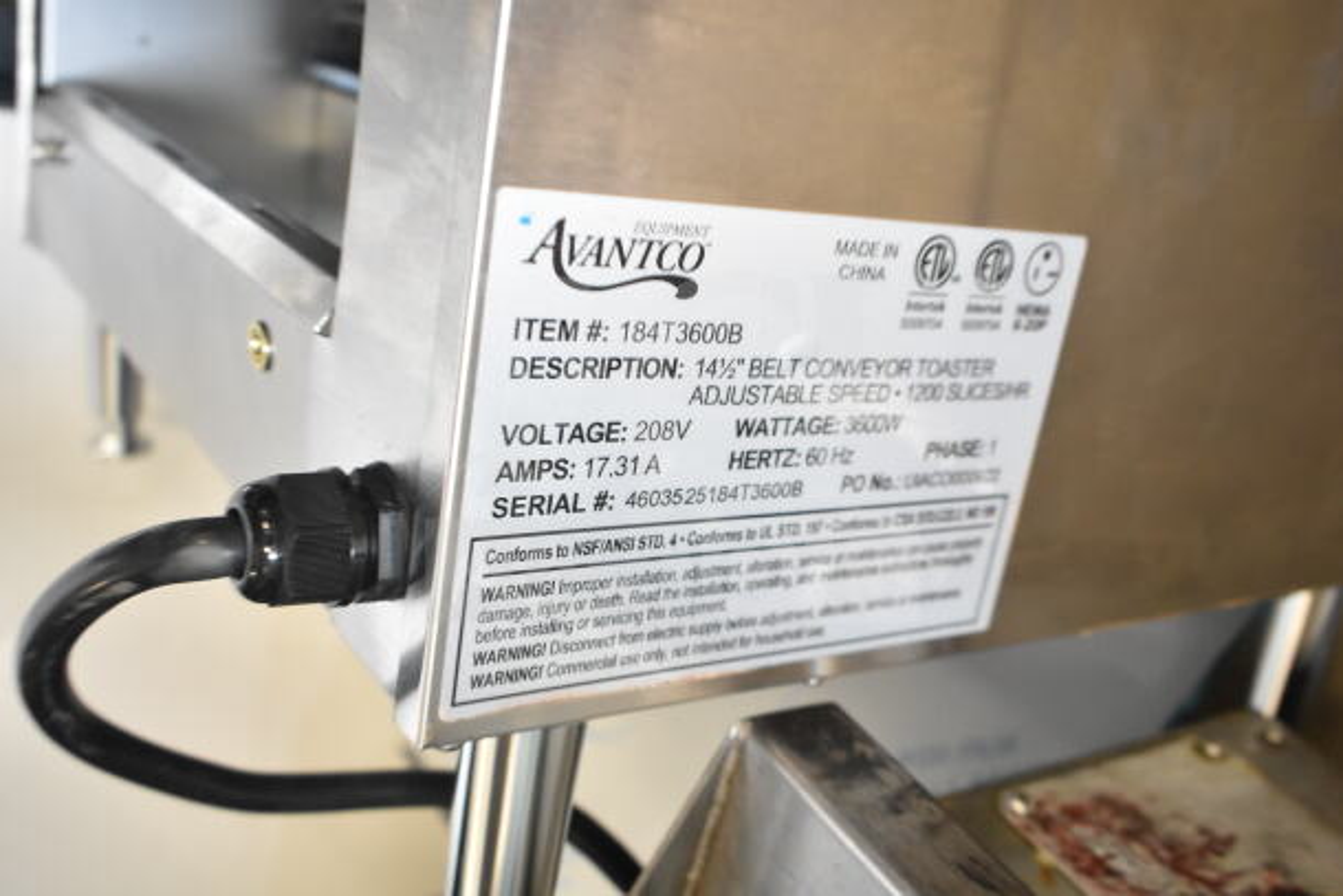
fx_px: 1343
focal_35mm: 36
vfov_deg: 36.9
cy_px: 448
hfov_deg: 53.1
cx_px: 672
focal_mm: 24
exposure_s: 1/40
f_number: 3.8
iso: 2200
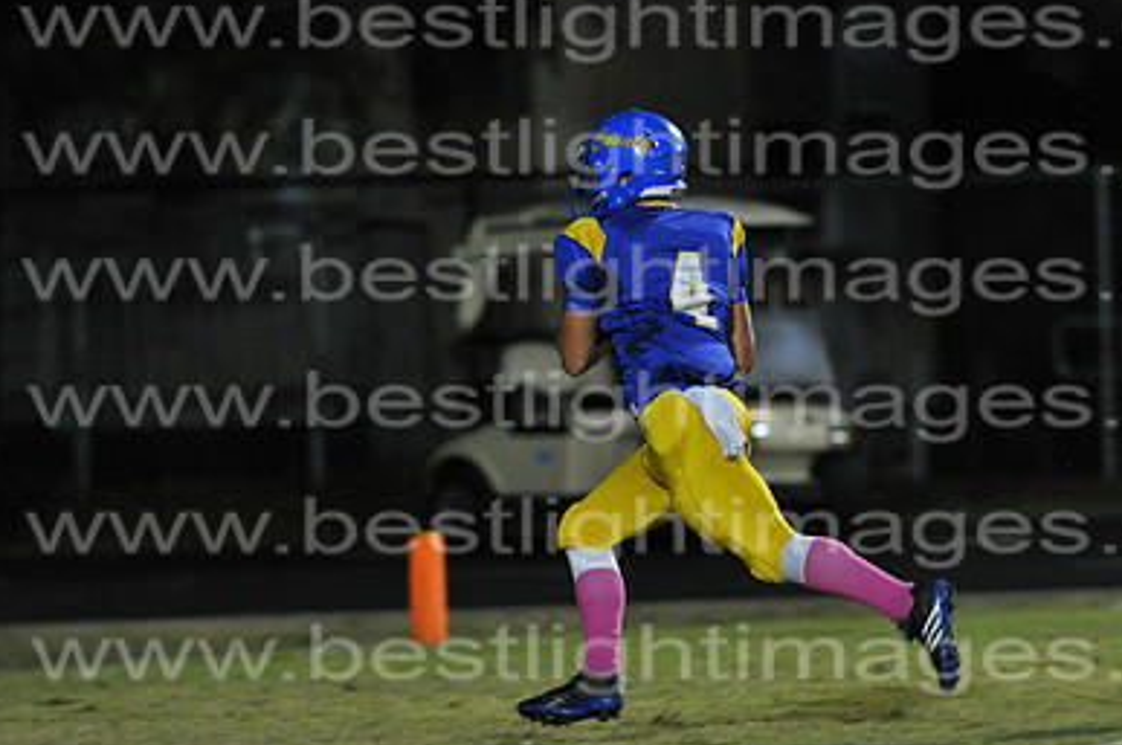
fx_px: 14007
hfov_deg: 4.6
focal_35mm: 450
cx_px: 687
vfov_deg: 3.0
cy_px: 470
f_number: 4
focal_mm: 300
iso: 5000
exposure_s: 1/500
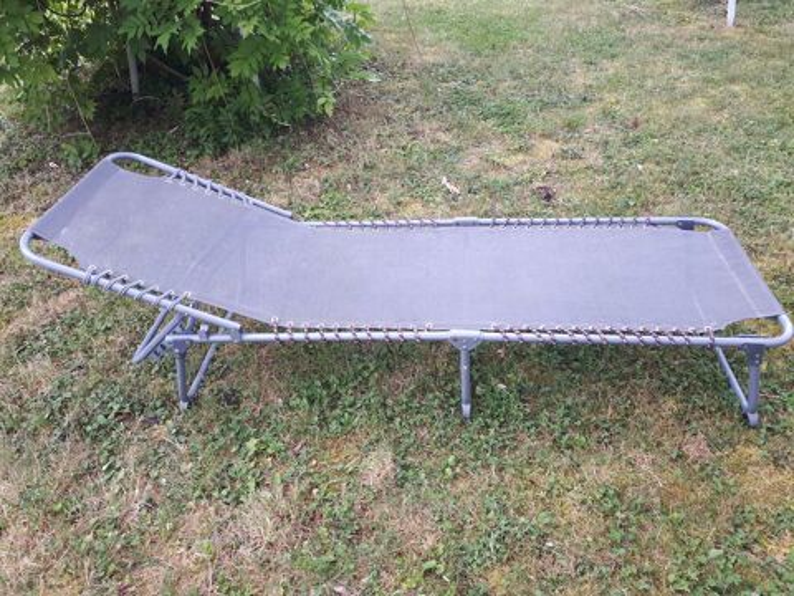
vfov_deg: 51.4
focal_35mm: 27
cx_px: 397
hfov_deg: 65.3
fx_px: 619
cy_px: 298
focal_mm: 3.6
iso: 40
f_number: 1.9
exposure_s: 1/33
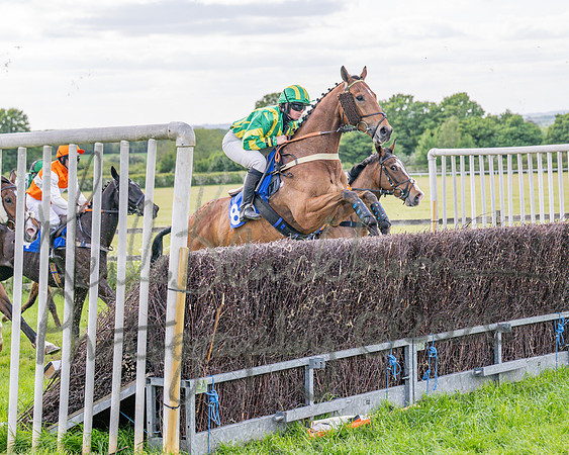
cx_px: 254
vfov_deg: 16.3
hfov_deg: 20.3
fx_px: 1588
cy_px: 208
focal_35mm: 94
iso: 400
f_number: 4
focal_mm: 70
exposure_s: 1/2000
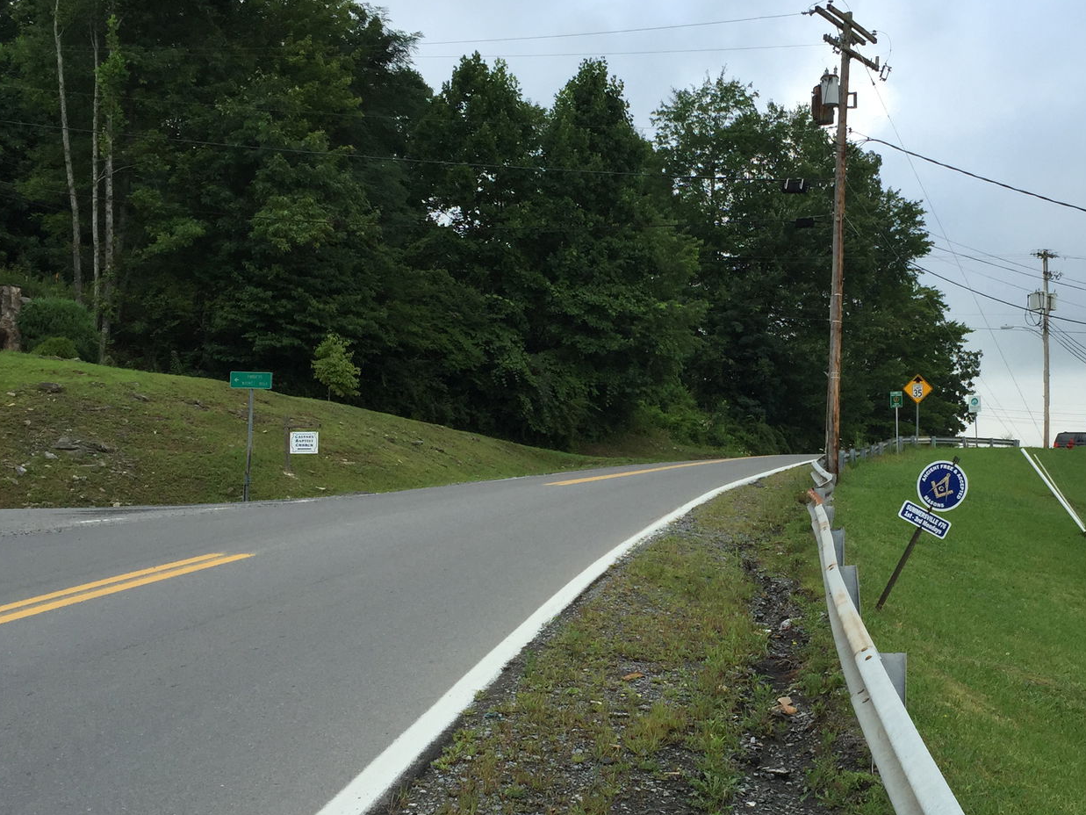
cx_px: 733
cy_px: 501
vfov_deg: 32.1
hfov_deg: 41.5
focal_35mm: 45
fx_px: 1412
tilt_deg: +1.6
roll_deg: -0.9
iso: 32
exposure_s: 1/507
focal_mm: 4.15
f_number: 2.2
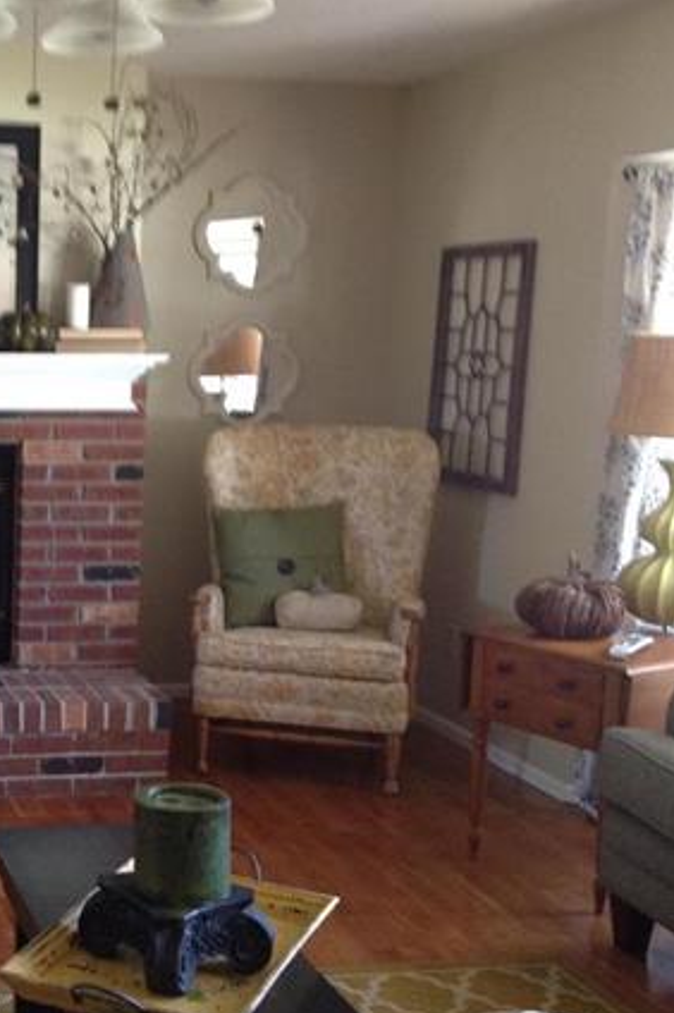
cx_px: -29
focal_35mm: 55
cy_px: 530
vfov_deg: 36.3
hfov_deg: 23.4
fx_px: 1547
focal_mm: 4.28
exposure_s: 1/15
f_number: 2.4
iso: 160
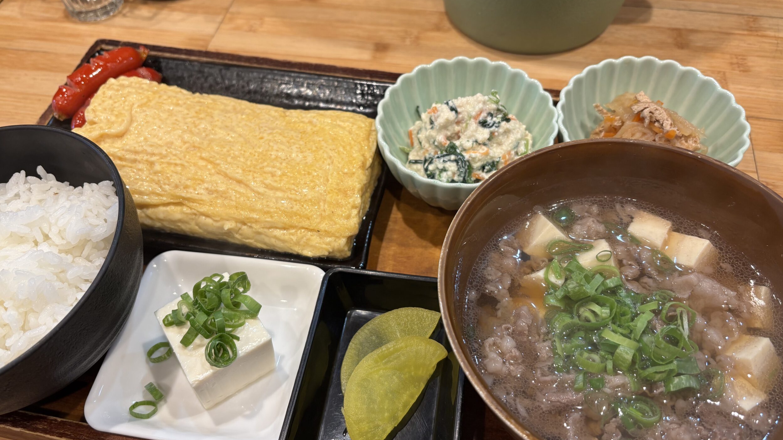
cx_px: 396
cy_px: 236
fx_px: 602
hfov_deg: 66.1
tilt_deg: -54.1
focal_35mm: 29
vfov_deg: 40.2
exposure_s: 1/60
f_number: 1.6
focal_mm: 5.96
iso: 100
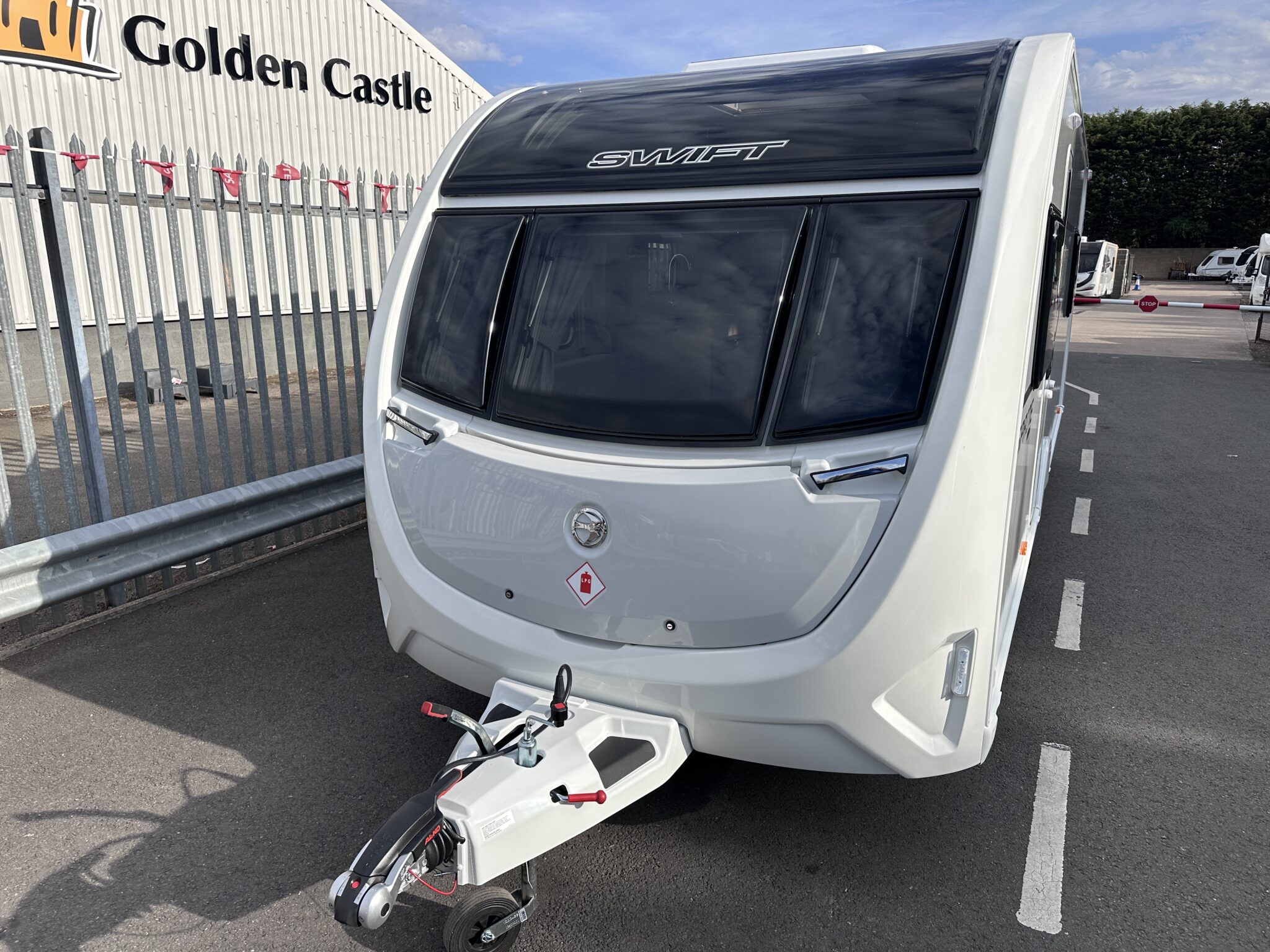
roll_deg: +0.6
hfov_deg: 71.6
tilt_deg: -11.6
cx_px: 635
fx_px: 881
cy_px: 476
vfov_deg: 56.8
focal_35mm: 24
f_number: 1.78
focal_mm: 6.86
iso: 80
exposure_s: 1/4545
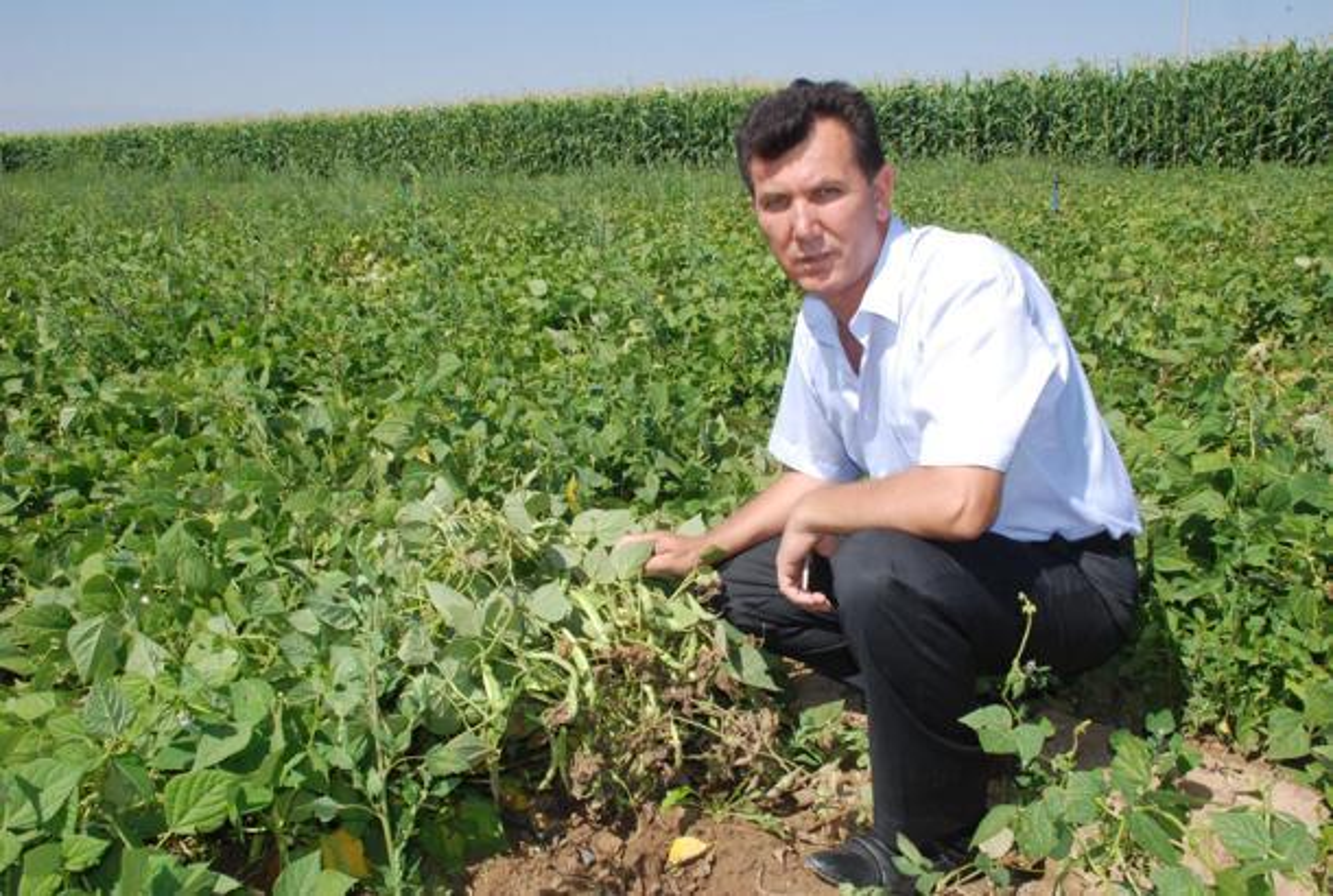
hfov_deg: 57.1
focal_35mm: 33
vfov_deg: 40.2
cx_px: 666
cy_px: 448
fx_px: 1225
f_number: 22
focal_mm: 22
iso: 800
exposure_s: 1/200
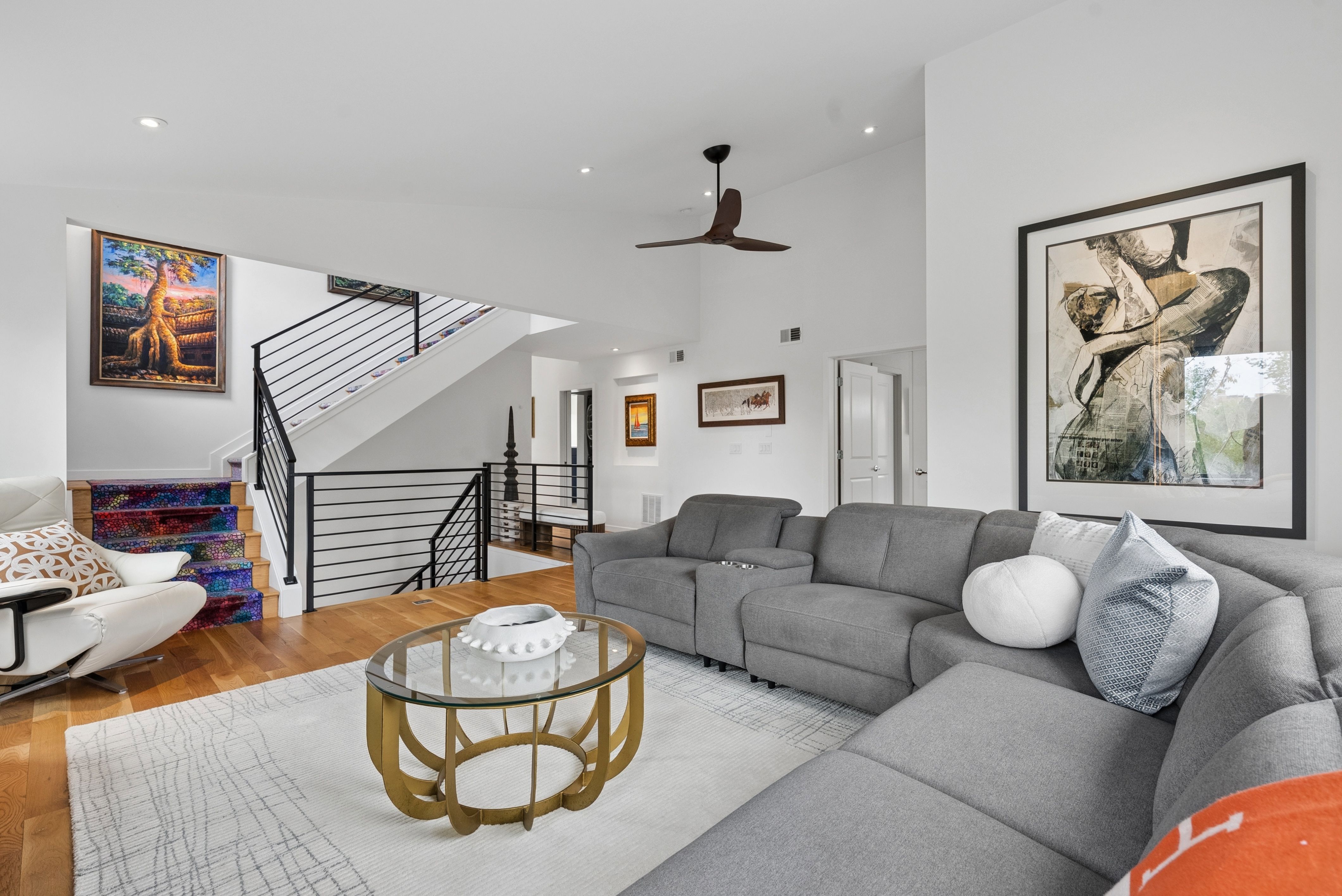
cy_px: 448
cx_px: 671
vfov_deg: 73.8
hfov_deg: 96.7
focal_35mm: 16
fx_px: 597
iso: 800
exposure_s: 1/60
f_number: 9
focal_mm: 16
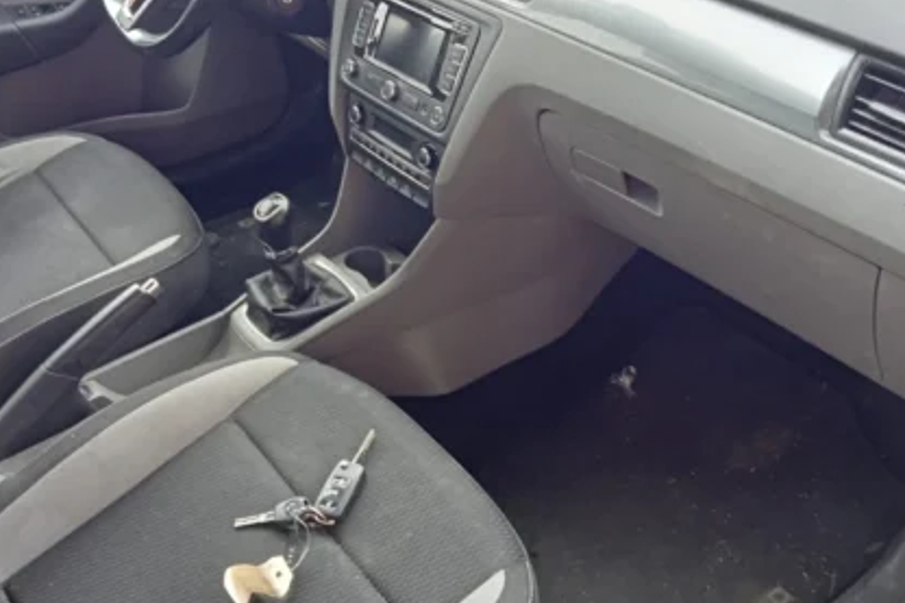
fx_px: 1055
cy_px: 266
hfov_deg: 46.2
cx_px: 368
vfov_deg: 31.8
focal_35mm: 42
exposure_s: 1/33.3
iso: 106
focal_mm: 3.46
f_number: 2.2
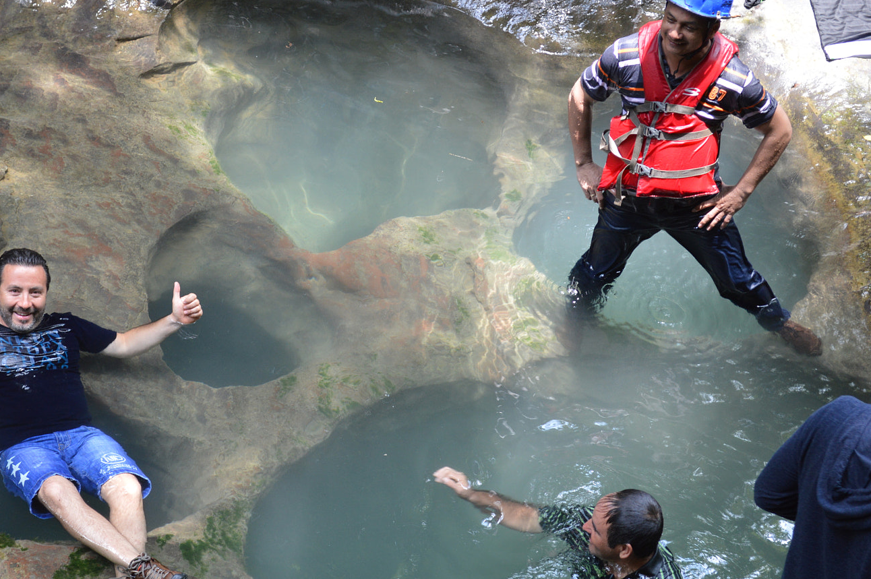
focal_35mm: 78
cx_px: 344
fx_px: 1885
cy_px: 344
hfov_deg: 26.0
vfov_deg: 17.4
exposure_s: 1/60
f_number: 5.3
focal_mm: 42
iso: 400
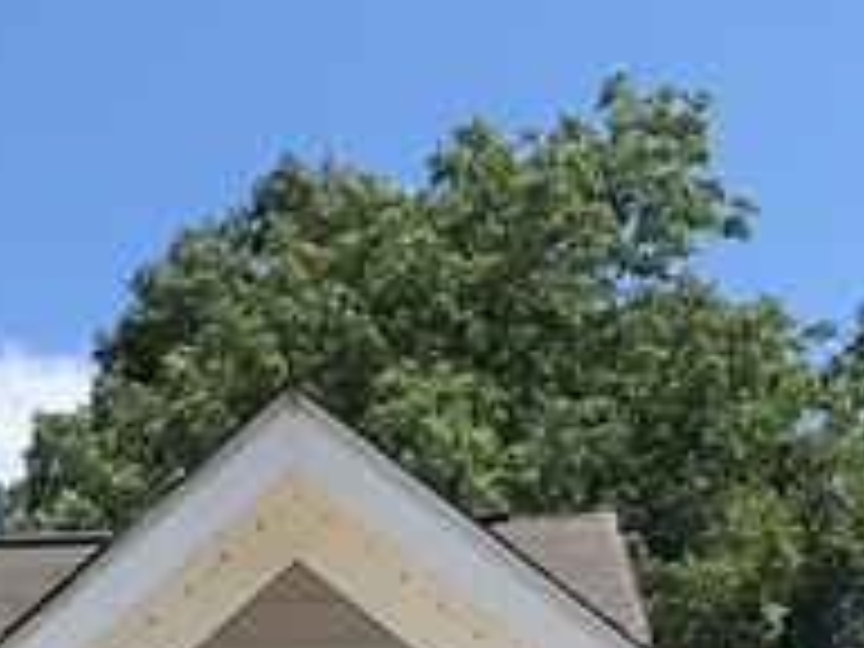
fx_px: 3719
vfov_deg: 8.9
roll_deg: +0.4
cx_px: -104
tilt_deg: +2.1
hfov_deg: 13.0
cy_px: 1647
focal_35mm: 149
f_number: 1.8
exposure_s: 1/2336
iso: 20
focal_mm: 3.99
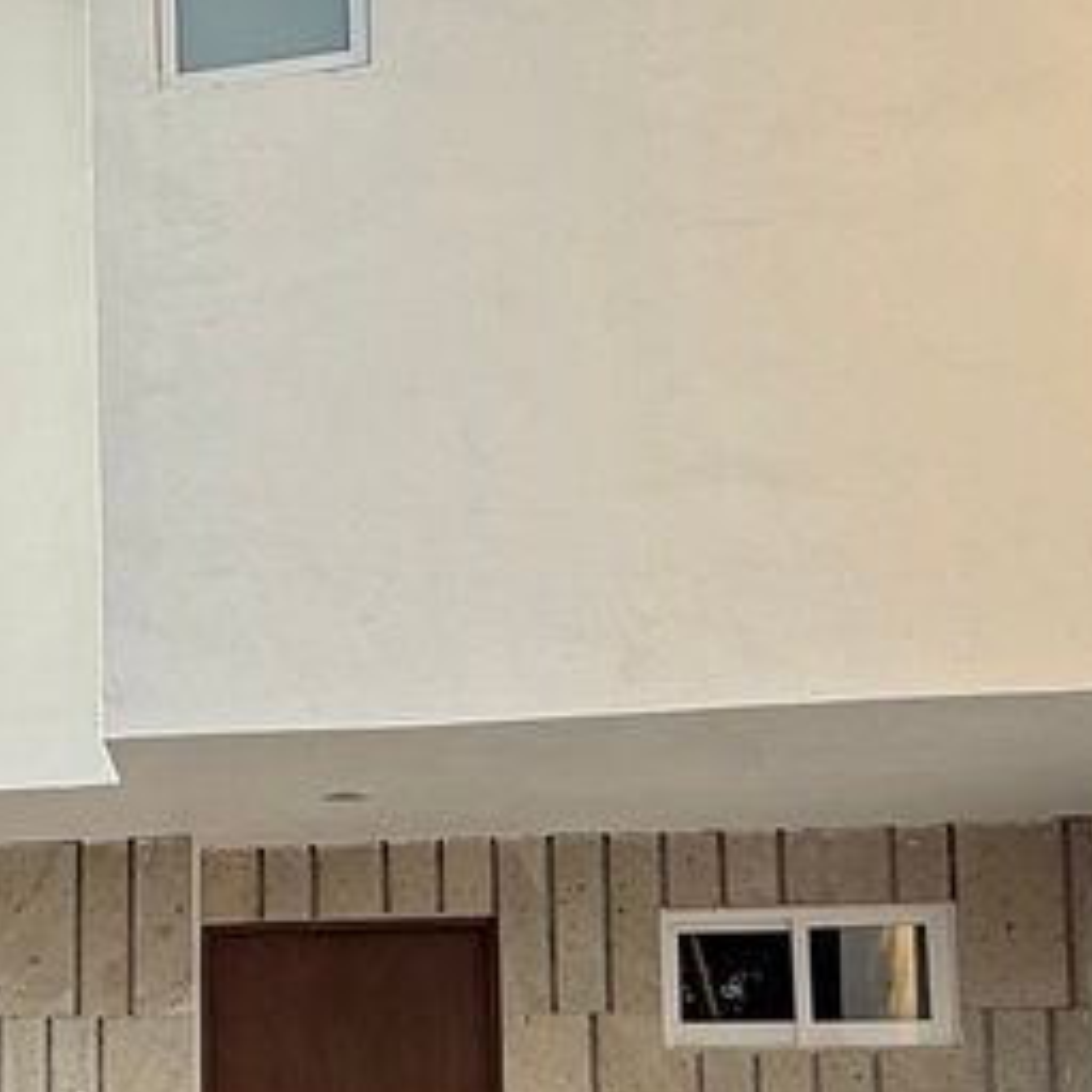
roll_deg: -0.6
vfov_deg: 28.4
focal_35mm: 58
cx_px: -179
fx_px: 2070
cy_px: 990
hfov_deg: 26.6
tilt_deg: +6.0
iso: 64
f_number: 2.2
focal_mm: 2.22
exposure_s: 1/173
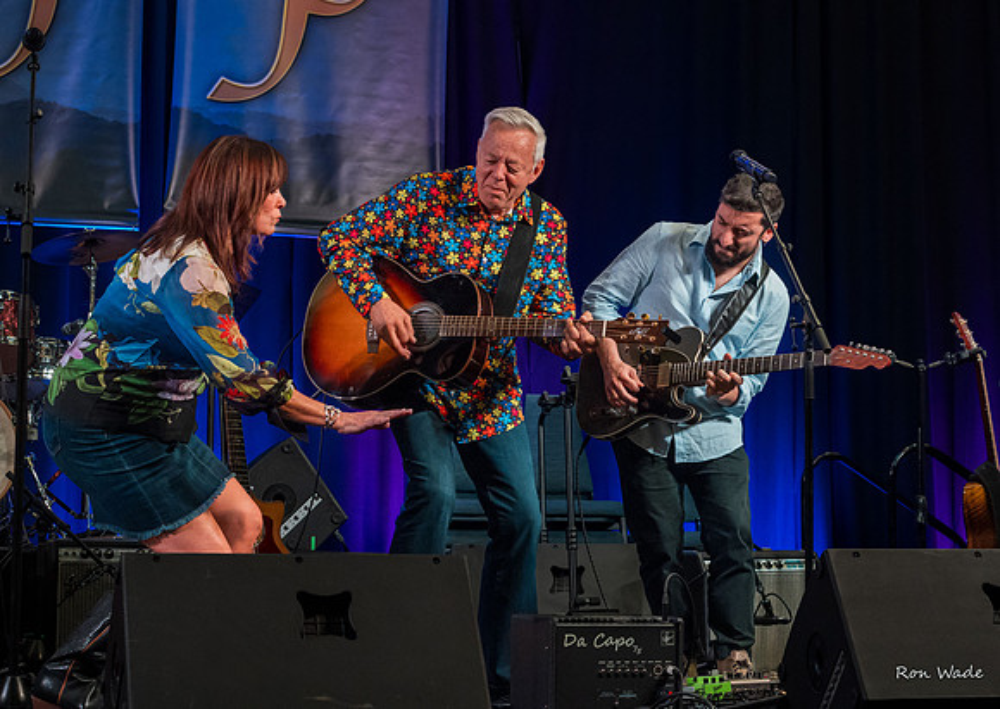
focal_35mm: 81
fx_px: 2288
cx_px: 570
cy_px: 339
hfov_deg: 24.6
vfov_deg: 17.6
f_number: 7.1
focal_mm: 70
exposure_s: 1/200
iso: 10000
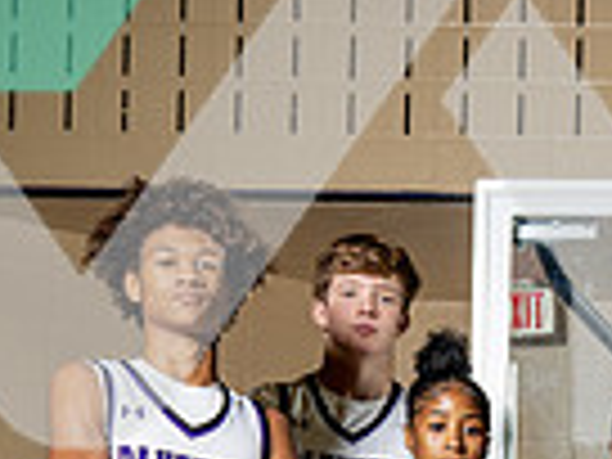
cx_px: 850
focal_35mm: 119
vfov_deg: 11.7
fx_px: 2104
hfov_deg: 15.5
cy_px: 754
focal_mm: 29
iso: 400
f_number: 5.6
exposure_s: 1/250
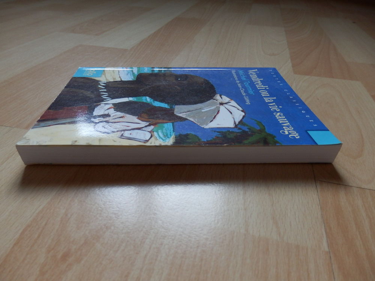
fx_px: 271
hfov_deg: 69.4
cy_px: 140
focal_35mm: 25
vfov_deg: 54.9
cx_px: 188
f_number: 3
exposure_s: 1/30
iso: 160
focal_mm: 4.5
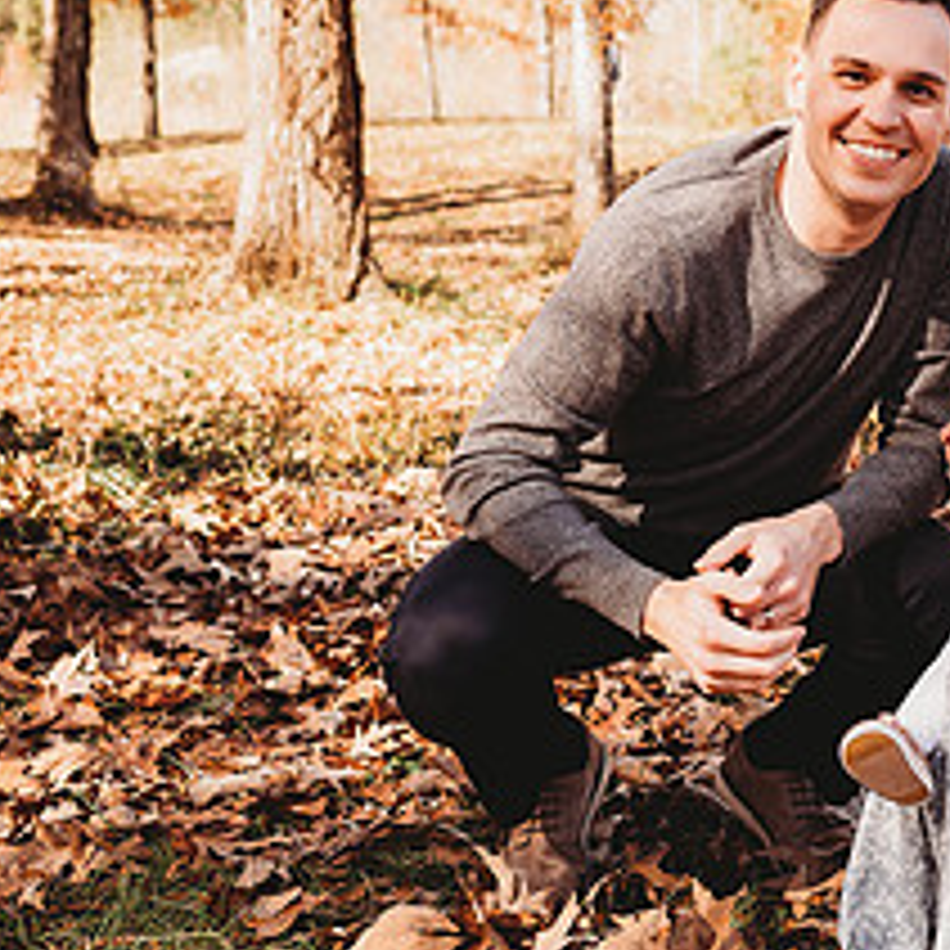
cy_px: 430
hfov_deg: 28.4
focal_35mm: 56
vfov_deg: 30.5
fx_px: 1739
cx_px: 986
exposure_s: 1/250
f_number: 2.8
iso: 100
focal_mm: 24
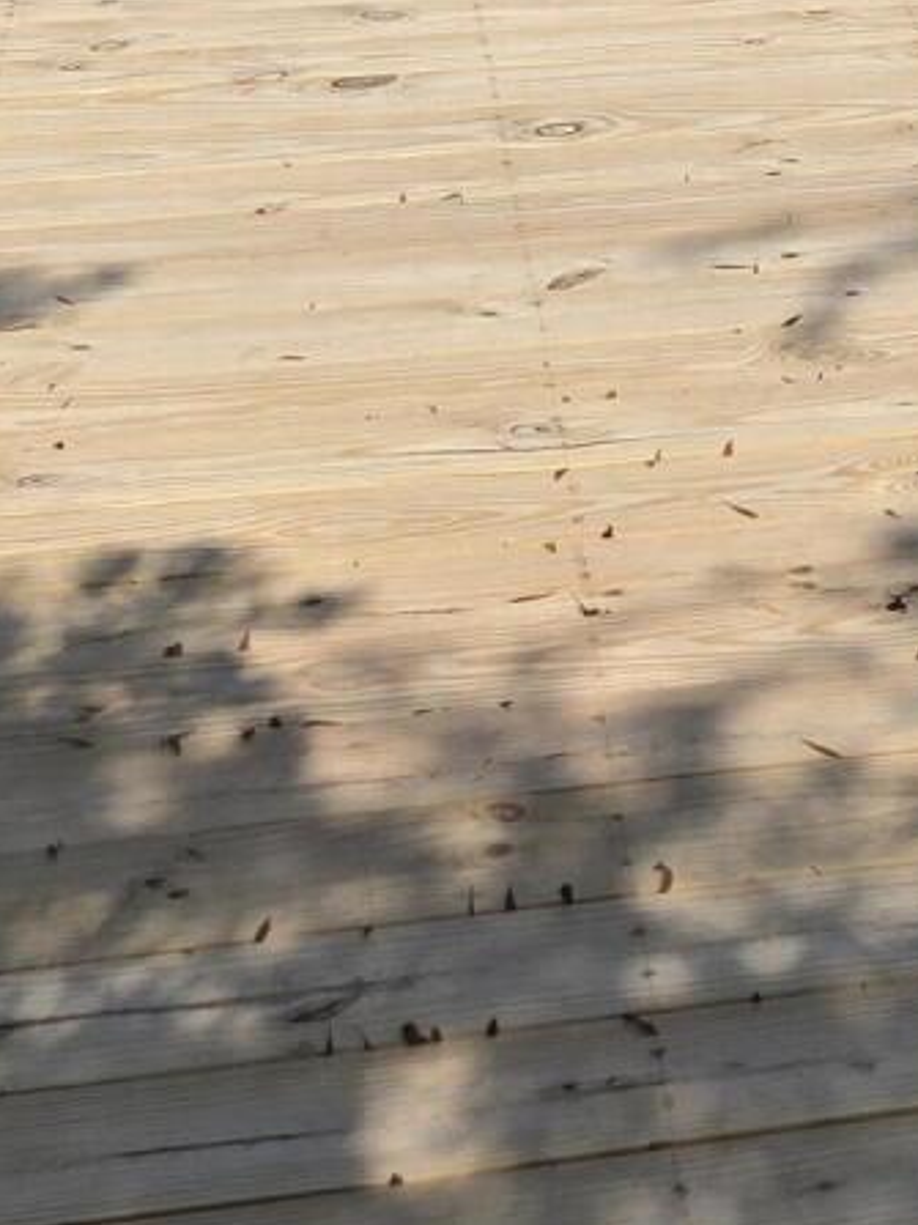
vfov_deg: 15.9
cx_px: 1170
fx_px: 3644
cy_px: -1041
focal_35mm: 103
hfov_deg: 13.8
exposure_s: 1/2524
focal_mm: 5.4
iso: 25
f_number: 1.8
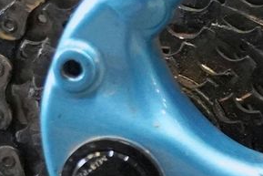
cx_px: 697
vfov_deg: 5.1
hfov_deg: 7.0
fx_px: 1973
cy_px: 166
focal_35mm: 270
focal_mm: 39
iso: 6400
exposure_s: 1/100
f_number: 5
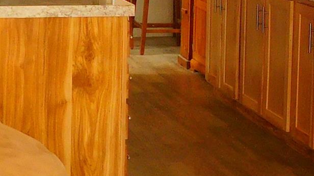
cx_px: 310
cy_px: 3
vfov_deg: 9.6
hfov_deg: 16.8
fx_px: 1040
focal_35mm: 125
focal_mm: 4
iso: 200
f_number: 3
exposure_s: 1/30
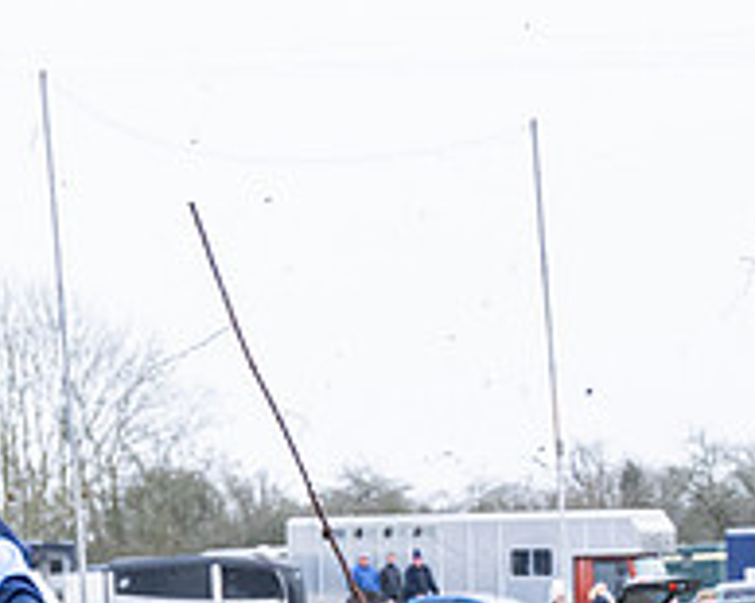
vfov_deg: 4.8
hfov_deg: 6.1
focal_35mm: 318
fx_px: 7102
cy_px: 1025
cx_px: 350
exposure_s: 1/800
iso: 800
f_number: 4
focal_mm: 70
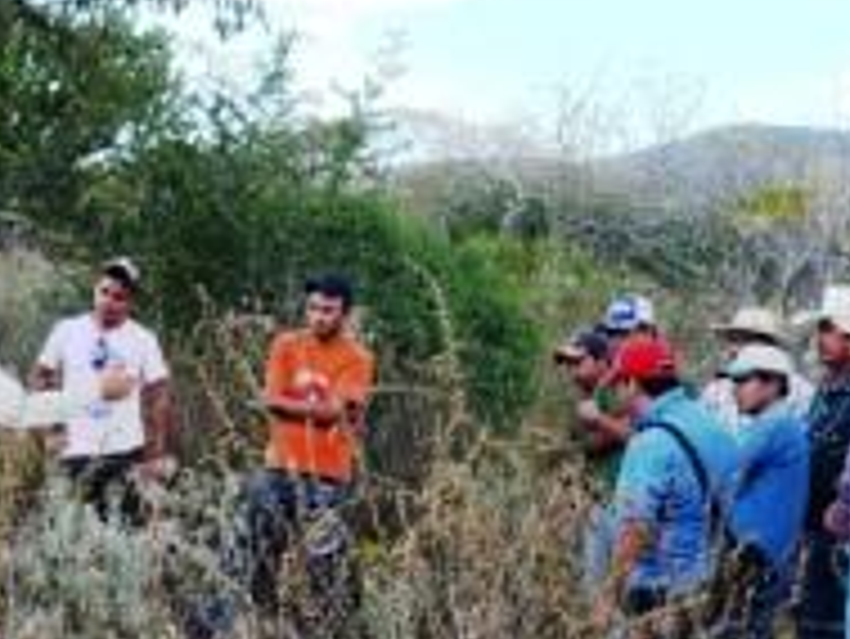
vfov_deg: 17.8
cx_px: 234
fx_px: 2039
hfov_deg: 23.4
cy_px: 396
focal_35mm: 83
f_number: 2.8
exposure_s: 1/400
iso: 100
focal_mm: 5.8
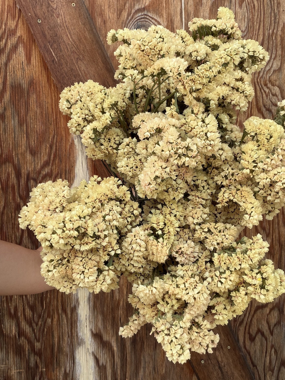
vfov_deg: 60.0
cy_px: 190
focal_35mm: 30
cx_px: 142
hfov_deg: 46.8
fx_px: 329
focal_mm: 2.71
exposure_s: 1/206
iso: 25
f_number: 1.9
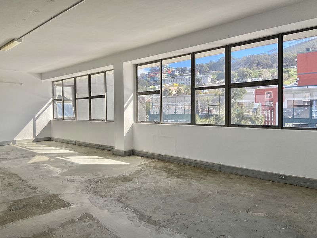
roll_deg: -0.3
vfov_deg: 53.1
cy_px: 119
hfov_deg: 67.3
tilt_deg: -0.9
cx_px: 158
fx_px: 238
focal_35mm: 26
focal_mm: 4.25
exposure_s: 1/121
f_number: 1.8
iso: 64
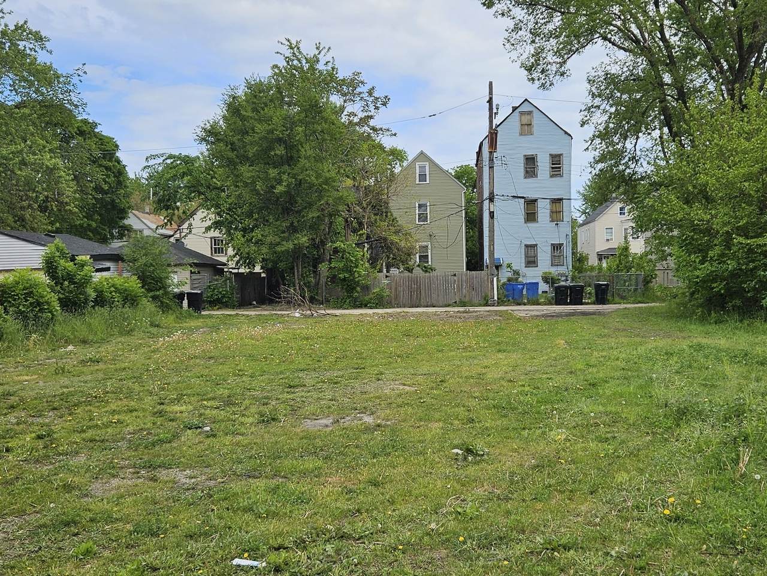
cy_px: 288
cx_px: 384
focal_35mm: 23
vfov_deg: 58.9
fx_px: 510
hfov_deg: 73.9
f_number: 1.8
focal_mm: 5.4
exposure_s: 1/2049
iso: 25
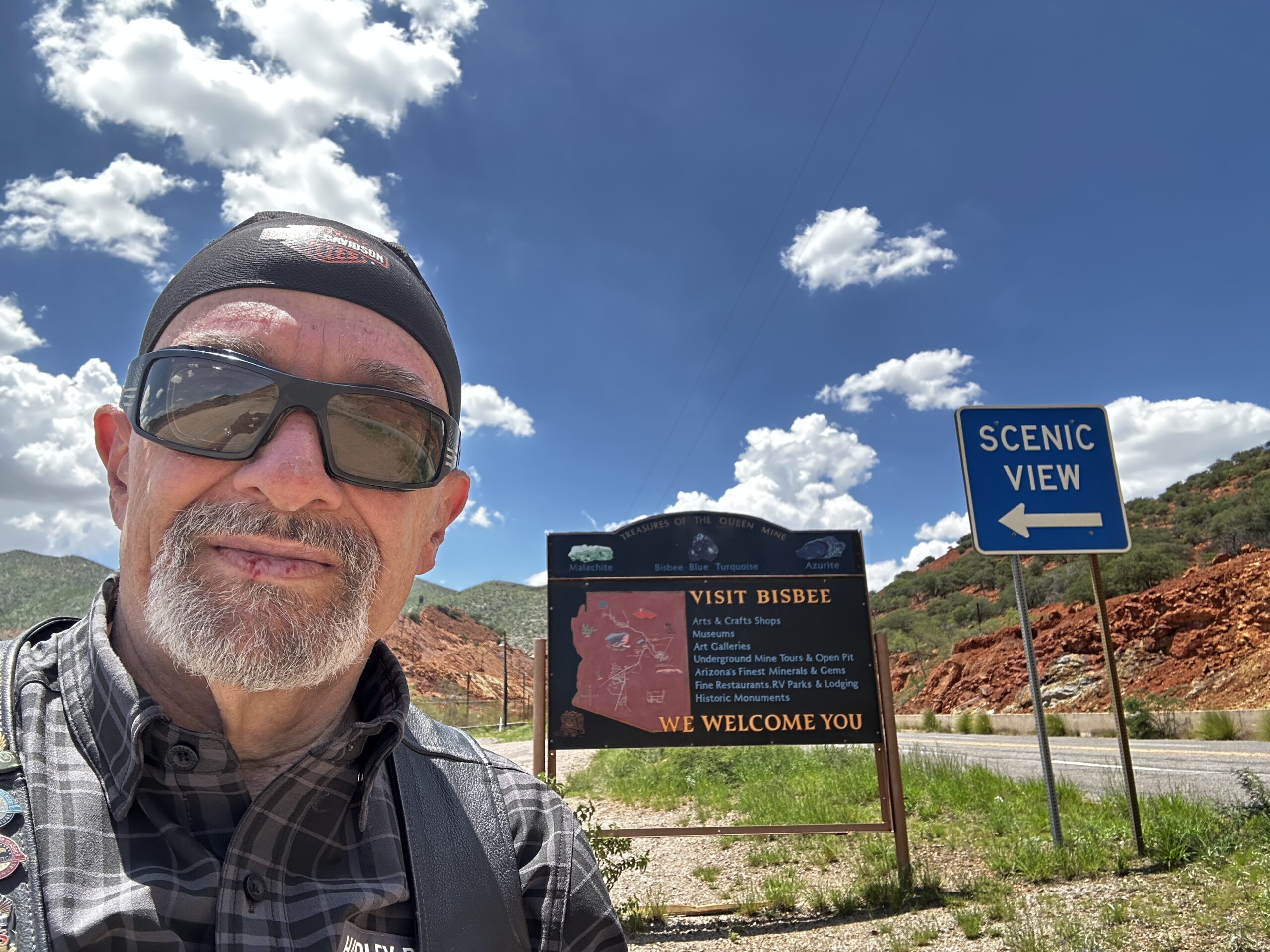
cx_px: 635
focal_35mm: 23
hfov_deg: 73.9
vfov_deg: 58.9
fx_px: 844
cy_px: 476
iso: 25
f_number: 1.9
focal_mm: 2.69
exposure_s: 1/541
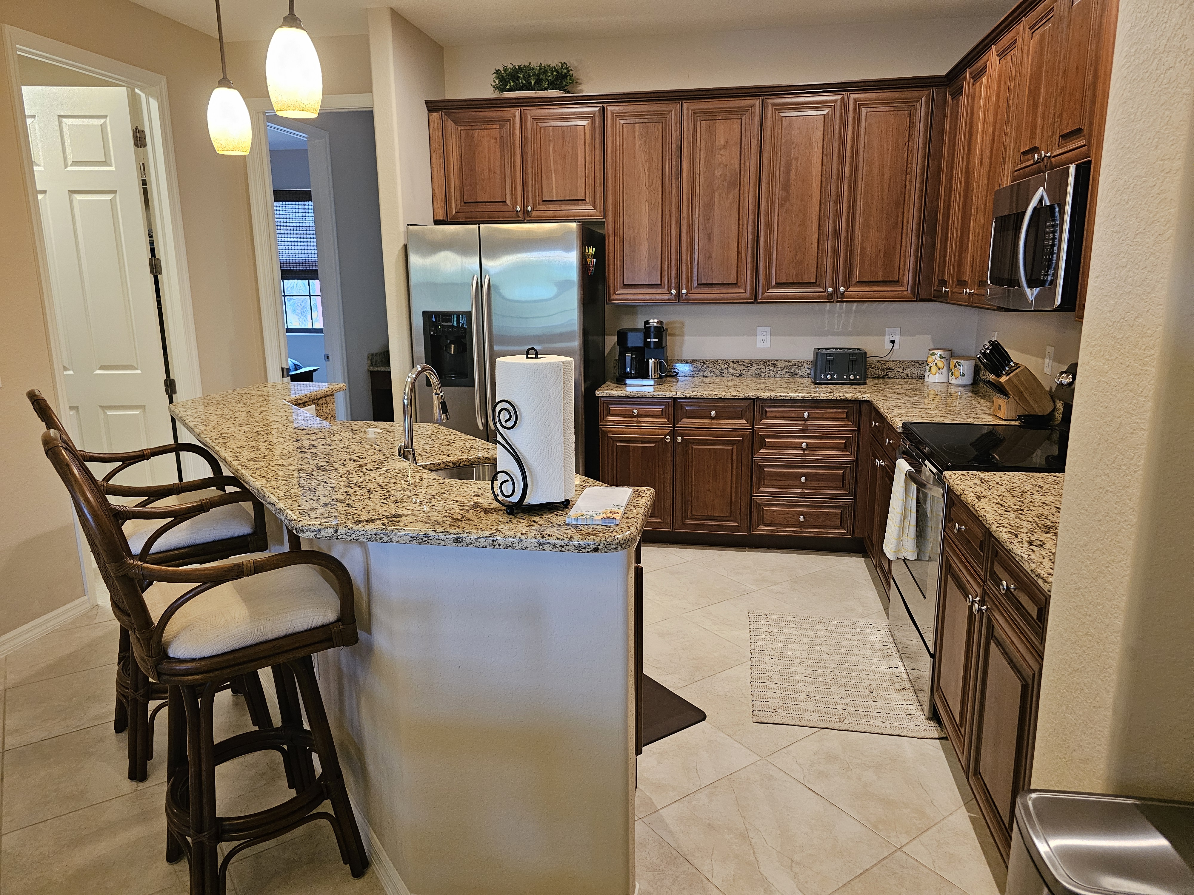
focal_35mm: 23
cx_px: 597
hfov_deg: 73.9
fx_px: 793
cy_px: 448
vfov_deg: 58.9
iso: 800
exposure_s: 1/120
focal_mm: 6.3
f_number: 1.7
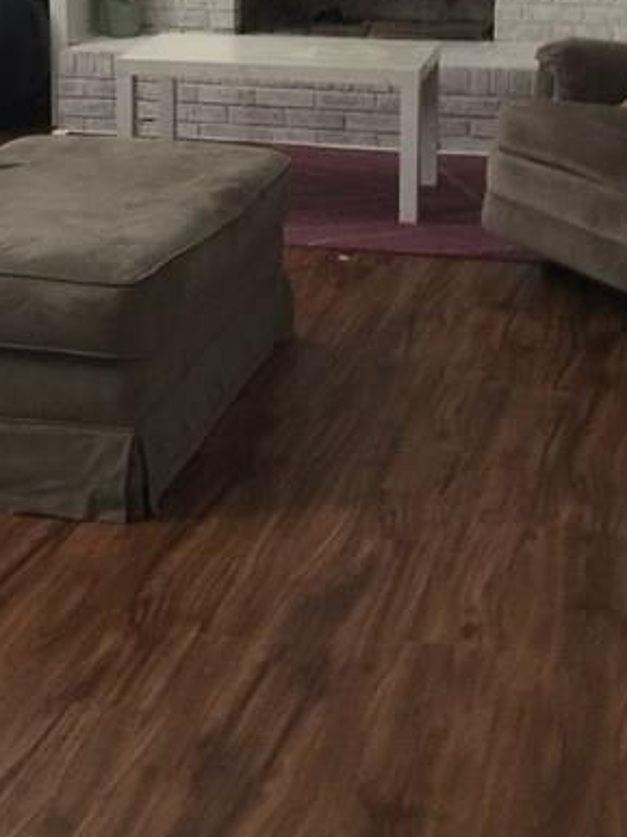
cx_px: 169
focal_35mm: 77
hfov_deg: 19.0
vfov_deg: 24.6
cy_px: 72
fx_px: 1862
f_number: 2.2
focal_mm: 4.15
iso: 100
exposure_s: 1/4
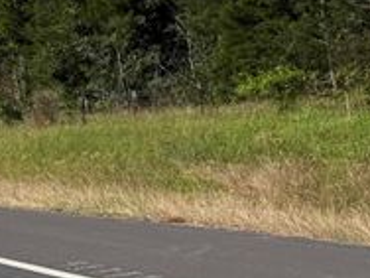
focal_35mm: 64
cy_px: 3
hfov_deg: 27.2
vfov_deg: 22.1
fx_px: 684
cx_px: -57
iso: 80
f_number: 1.78
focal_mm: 6.76
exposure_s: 1/6711
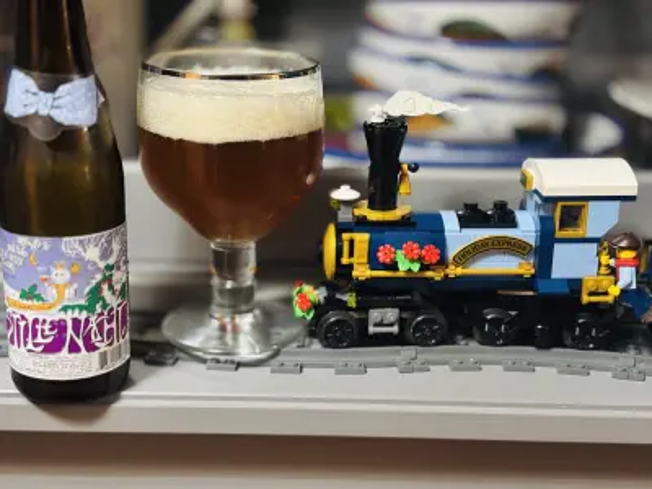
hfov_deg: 36.8
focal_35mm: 52
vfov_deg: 28.0
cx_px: 326
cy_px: 244
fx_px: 979
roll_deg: -1.4
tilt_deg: -18.7
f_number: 1.6
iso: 400
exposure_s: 1/20
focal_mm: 5.96
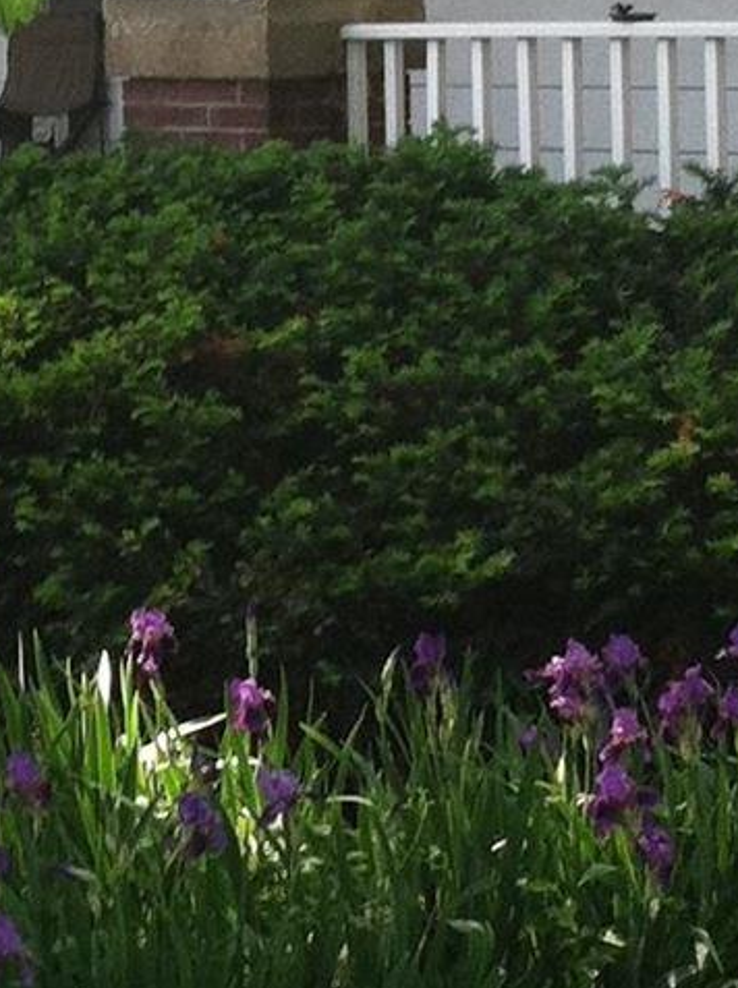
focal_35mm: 169
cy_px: 240
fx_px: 4819
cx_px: 363
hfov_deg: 8.8
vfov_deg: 11.7
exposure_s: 1/120
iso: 80
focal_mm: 3.85
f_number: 2.8
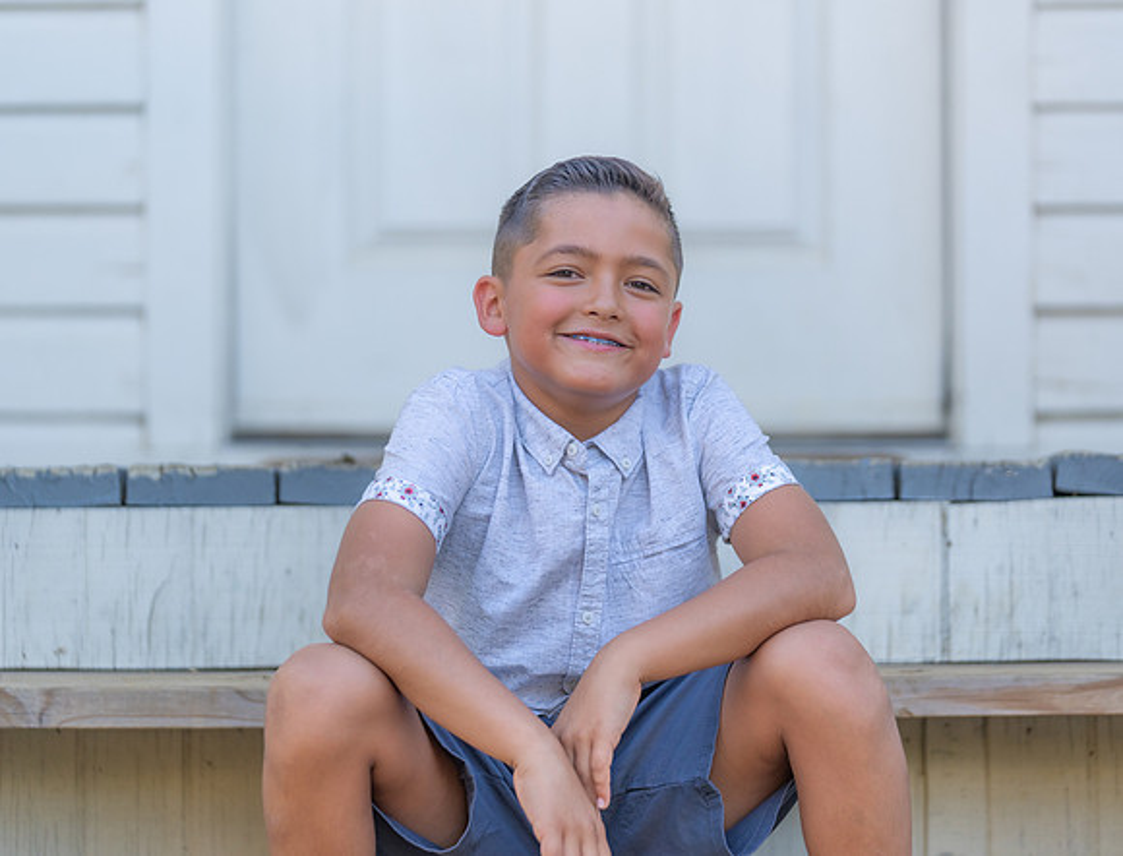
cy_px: 427
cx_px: 540
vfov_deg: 9.9
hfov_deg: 12.9
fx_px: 4965
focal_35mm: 152
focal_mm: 135
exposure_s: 1/400
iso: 320
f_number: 2.8
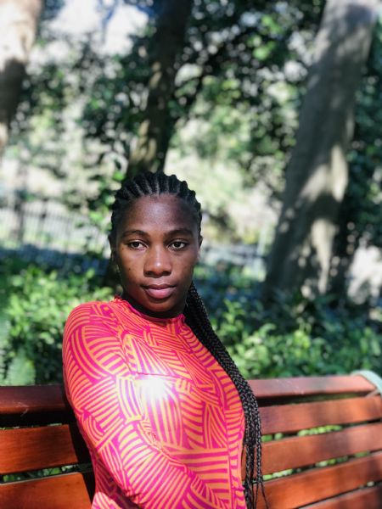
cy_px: 254
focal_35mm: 57
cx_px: 191
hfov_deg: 25.7
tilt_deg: +0.0
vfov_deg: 33.8
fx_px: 839
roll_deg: -11.3
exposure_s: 1/95
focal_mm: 6.6
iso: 50
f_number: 2.8
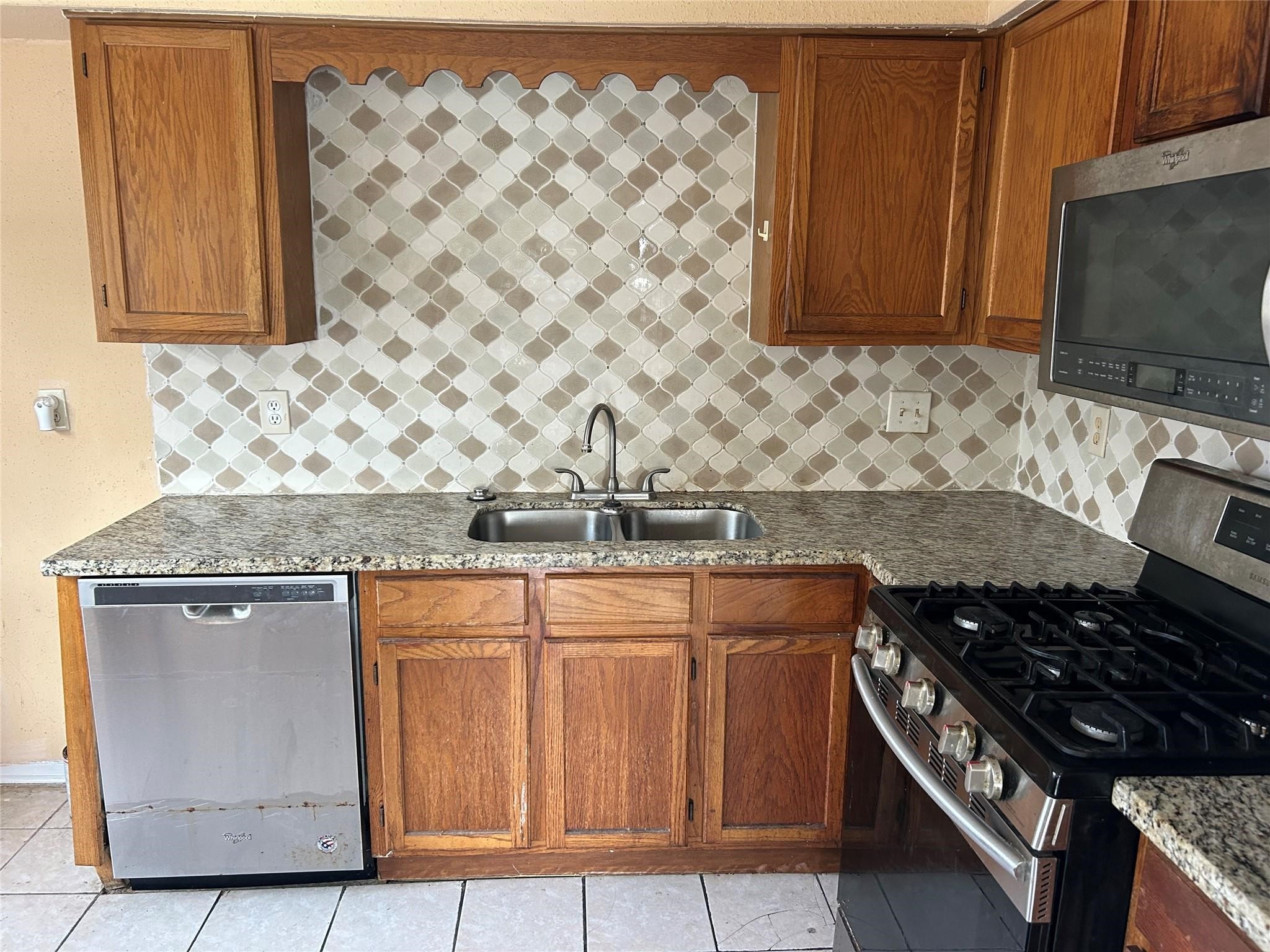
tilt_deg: -13.2
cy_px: 476
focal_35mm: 26
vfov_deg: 53.1
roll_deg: -0.8
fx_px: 954
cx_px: 635
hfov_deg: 67.3
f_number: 1.5
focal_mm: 5.7
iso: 125
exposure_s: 1/78
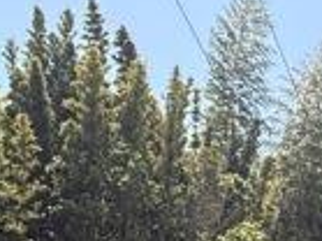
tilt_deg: +7.6
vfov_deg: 12.0
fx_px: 957
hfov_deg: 19.1
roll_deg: -1.8
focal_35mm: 103
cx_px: 174
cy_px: 547
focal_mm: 2.22
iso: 64
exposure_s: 1/1017
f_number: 2.2
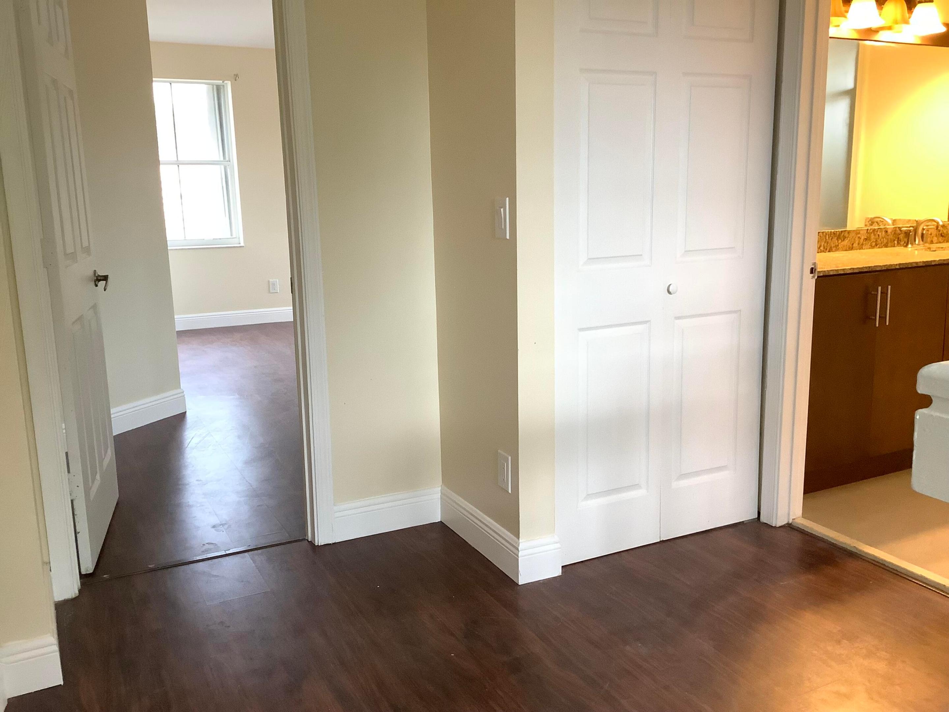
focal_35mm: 31
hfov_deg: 58.4
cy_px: 356
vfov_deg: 45.4
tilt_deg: -11.9
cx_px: 474
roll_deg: -0.1
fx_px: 850
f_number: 2.4
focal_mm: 3.3
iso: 320
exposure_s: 1/60
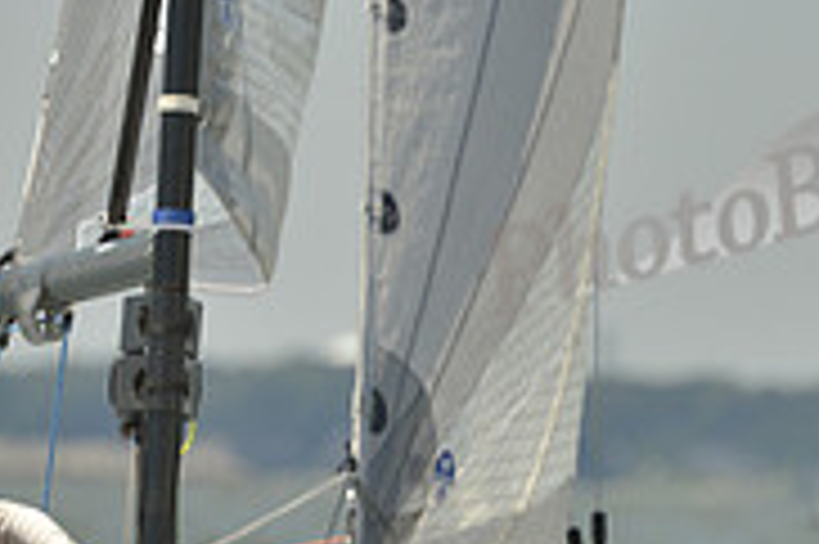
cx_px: 256
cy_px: 497
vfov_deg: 1.1
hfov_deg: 1.6
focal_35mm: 1277
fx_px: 29025
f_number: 5.6
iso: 200
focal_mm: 400
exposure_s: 1/1250
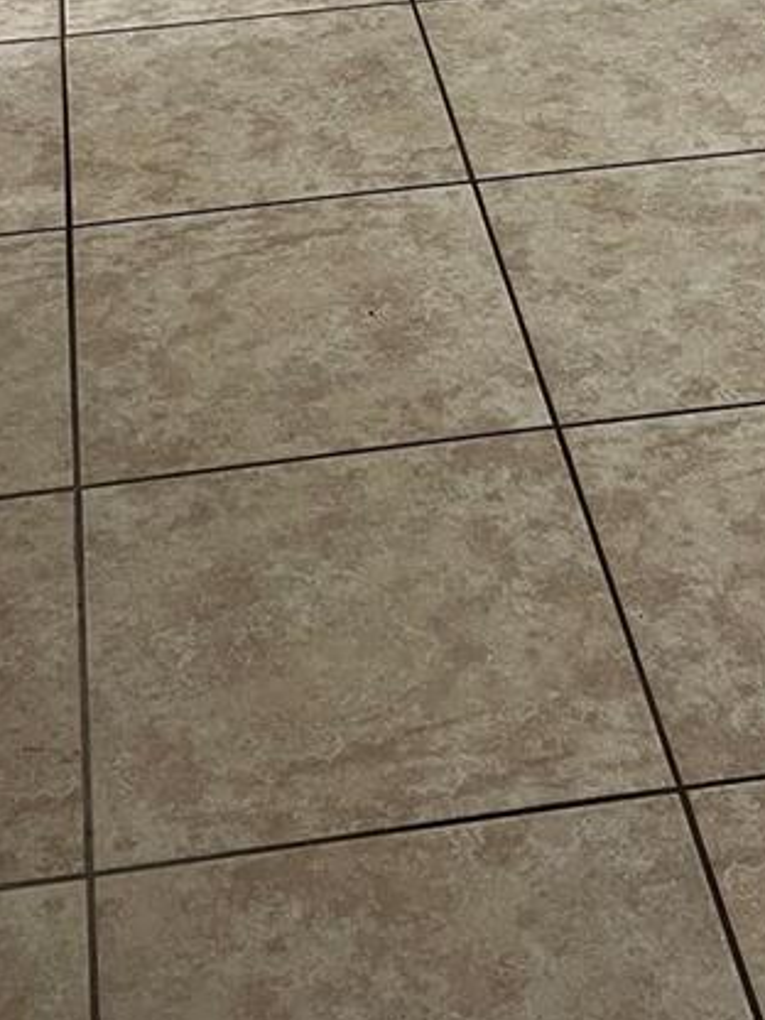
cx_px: 412
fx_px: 2210
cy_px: 113
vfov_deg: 25.2
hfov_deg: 19.6
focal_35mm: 75
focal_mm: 5.7
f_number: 1.5
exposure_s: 1/40
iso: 400
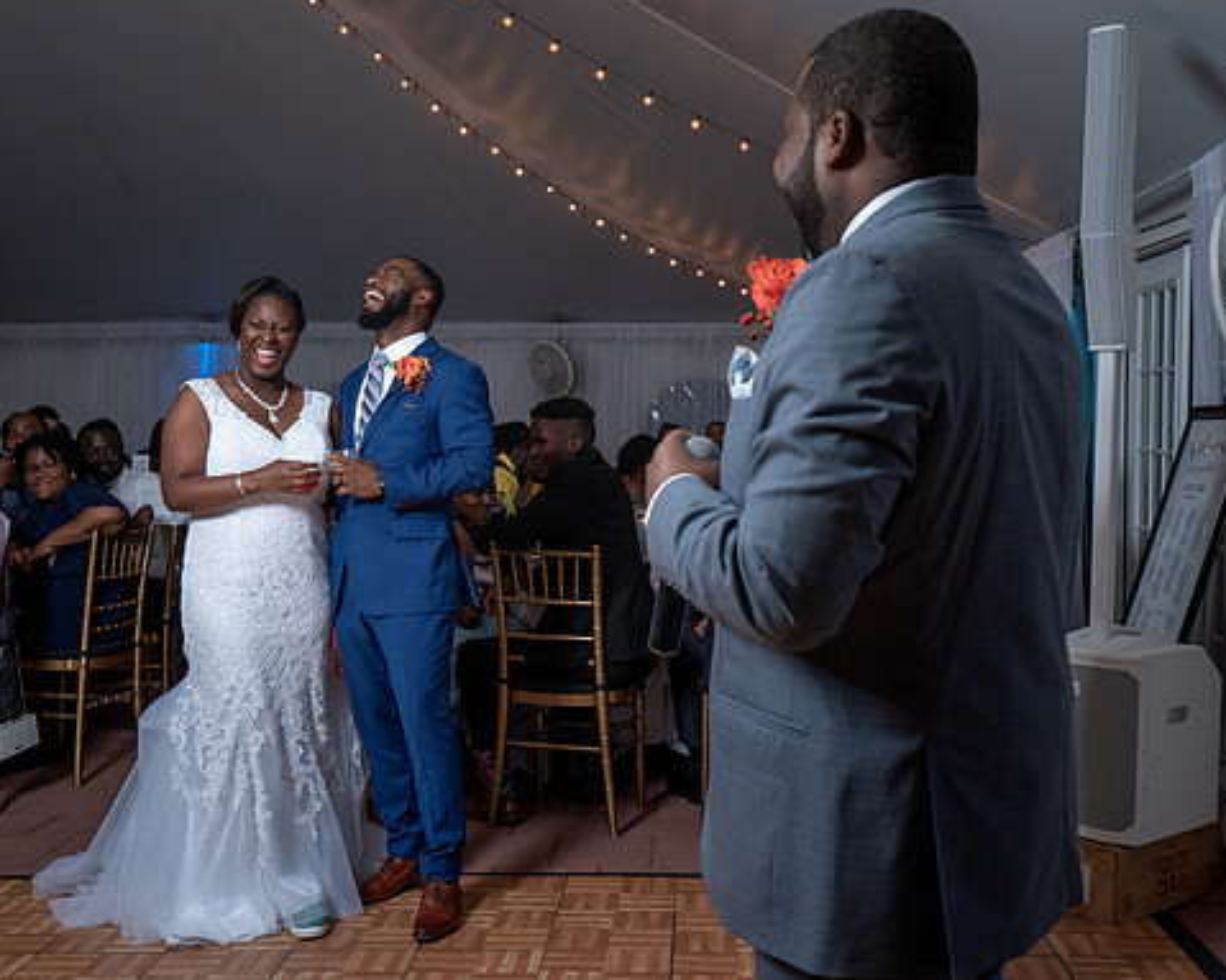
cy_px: 472
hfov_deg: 42.9
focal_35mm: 43
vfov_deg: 34.9
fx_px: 1560
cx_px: 657
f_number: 5.6
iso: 2000
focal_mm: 35
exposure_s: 1/200
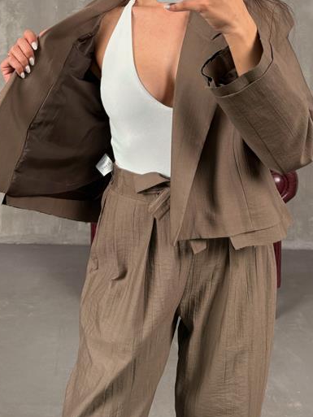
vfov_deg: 40.3
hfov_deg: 32.9
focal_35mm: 44
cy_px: 56
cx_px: 170
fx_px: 530
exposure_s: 1/121
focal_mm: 6.76
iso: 160
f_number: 1.78
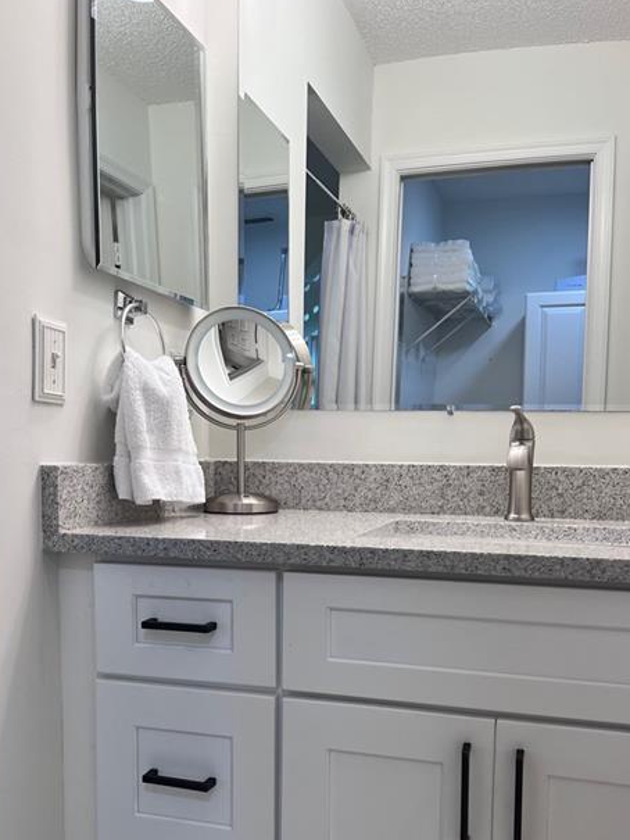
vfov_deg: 54.8
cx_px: 343
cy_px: 519
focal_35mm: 33
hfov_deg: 42.9
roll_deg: -0.9
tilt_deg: -5.6
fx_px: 801
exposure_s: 1/120
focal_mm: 5.1
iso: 50
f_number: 1.6
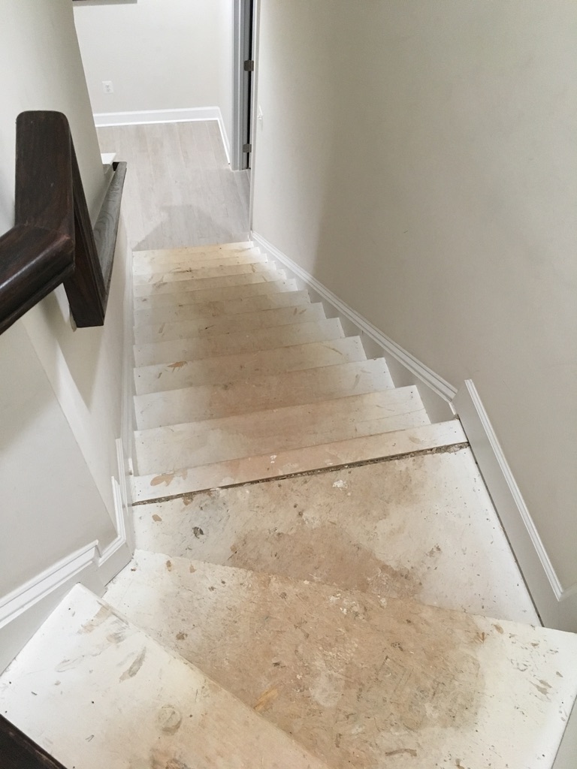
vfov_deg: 61.7
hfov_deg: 48.2
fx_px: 645
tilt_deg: -58.4
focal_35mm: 29
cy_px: 384
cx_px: 288
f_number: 2.2
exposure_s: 1/30
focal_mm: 4.15
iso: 160
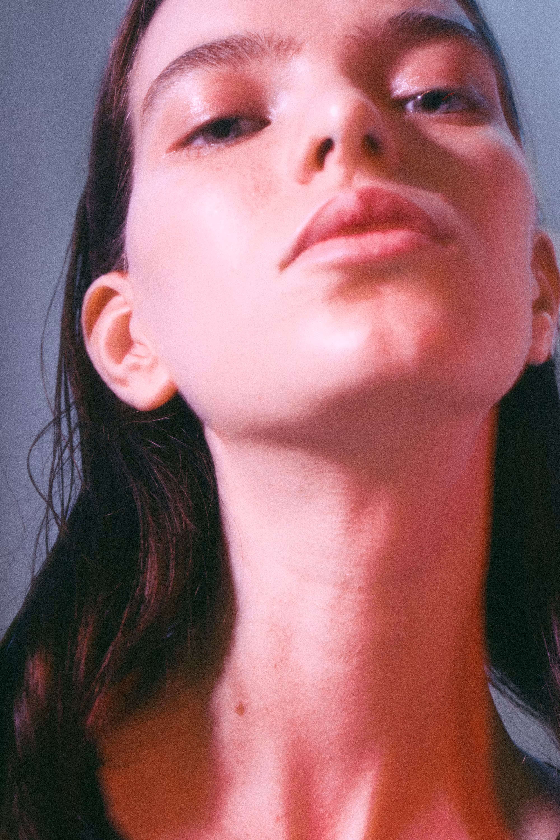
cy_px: 420
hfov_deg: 27.0
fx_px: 1167
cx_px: 280
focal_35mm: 50
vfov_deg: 39.6
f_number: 6.3
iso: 160
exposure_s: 1/8
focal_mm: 50
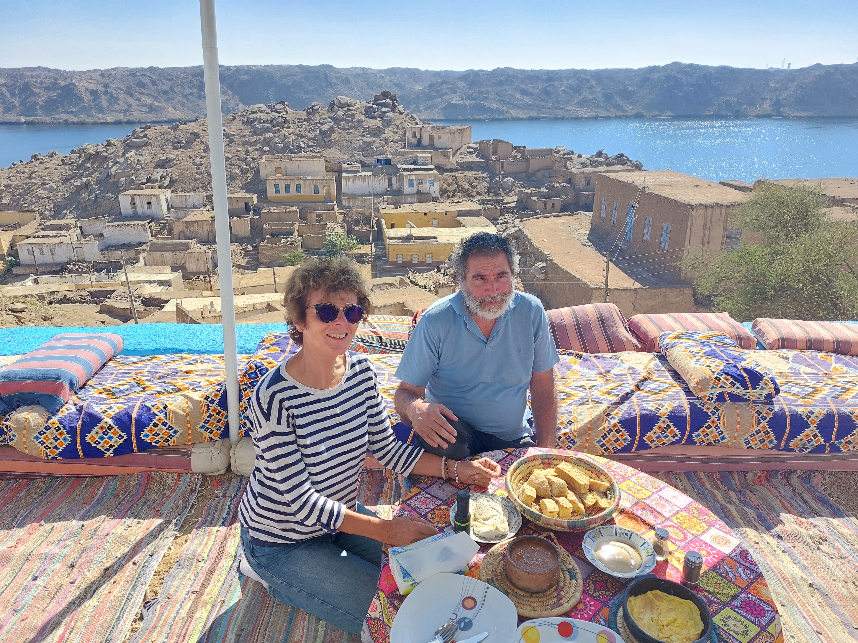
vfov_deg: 56.8
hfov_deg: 71.6
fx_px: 595
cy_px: 322
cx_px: 429
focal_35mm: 24
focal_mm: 5.23
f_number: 1.8
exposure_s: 1/446
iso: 25
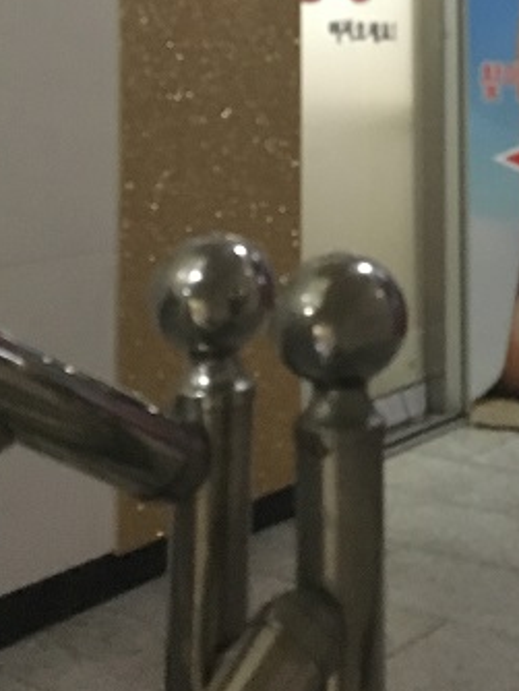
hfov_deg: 20.6
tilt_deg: +1.6
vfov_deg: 26.7
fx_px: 1398
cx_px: 470
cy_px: 59
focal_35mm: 70
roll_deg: +1.0
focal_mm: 4.15
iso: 500
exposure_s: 1/15
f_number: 2.2
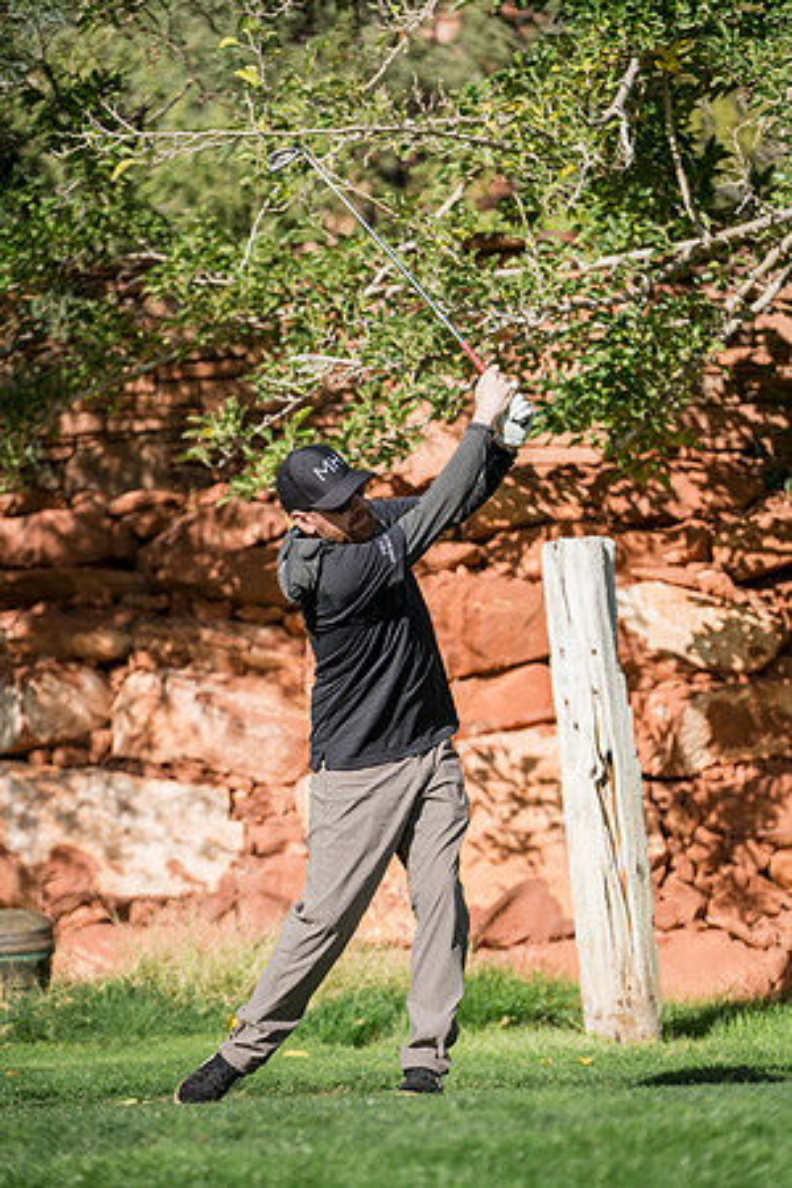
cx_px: 396
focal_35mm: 120
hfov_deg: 11.4
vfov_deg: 17.1
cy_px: 594
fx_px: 3960
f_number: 2.8
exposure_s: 1/4000
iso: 320
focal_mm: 120
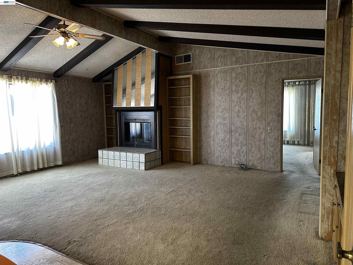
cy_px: 132
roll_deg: +0.7
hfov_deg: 71.6
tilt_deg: -4.3
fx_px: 245
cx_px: 176
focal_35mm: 24
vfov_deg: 56.8
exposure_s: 1/60
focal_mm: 6.86
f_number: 1.78
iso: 320
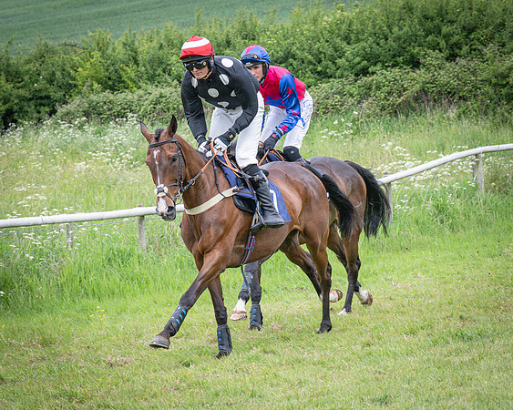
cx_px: 208
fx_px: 2324
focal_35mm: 153
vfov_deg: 10.1
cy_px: 256
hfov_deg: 12.6
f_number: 5
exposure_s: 1/1000
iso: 400
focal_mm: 70
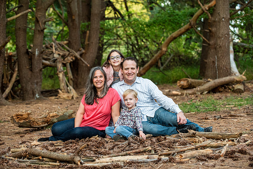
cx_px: 129
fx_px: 746
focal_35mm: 106
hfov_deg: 19.2
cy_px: 85
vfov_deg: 12.9
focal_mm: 102
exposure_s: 1/160
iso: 1250
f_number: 4
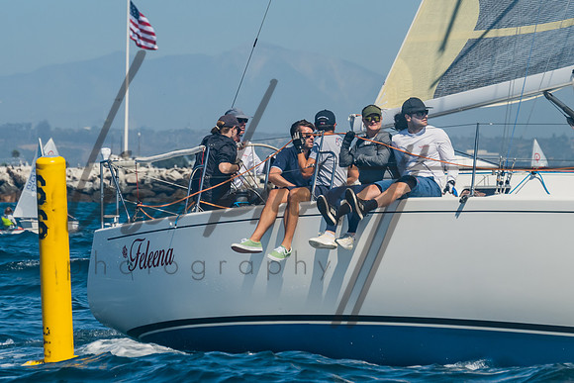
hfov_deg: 7.1
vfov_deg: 4.7
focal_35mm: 291
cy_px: 123
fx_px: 4633
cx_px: 209
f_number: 6.3
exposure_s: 1/640
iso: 160
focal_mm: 135
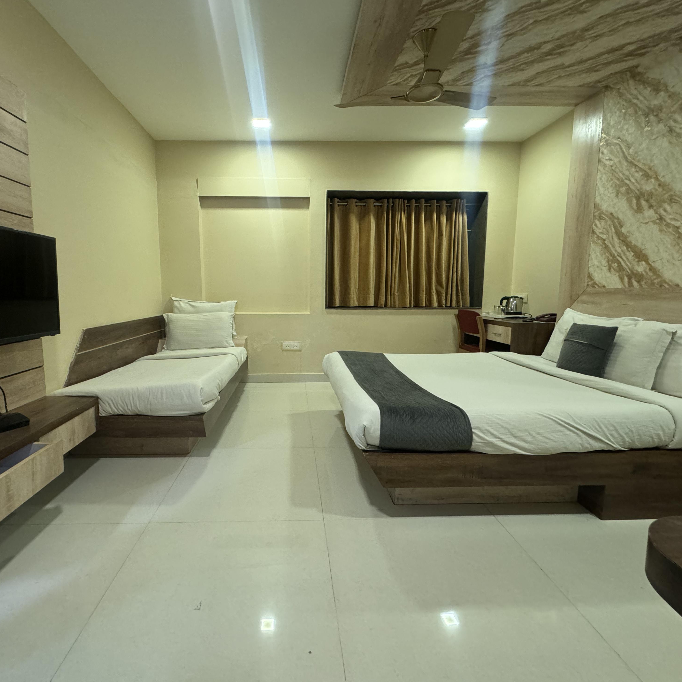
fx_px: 379
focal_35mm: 17
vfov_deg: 84.0
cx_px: 303
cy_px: 339
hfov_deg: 83.6
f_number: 2.2
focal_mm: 2.22
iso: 320
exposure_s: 1/50
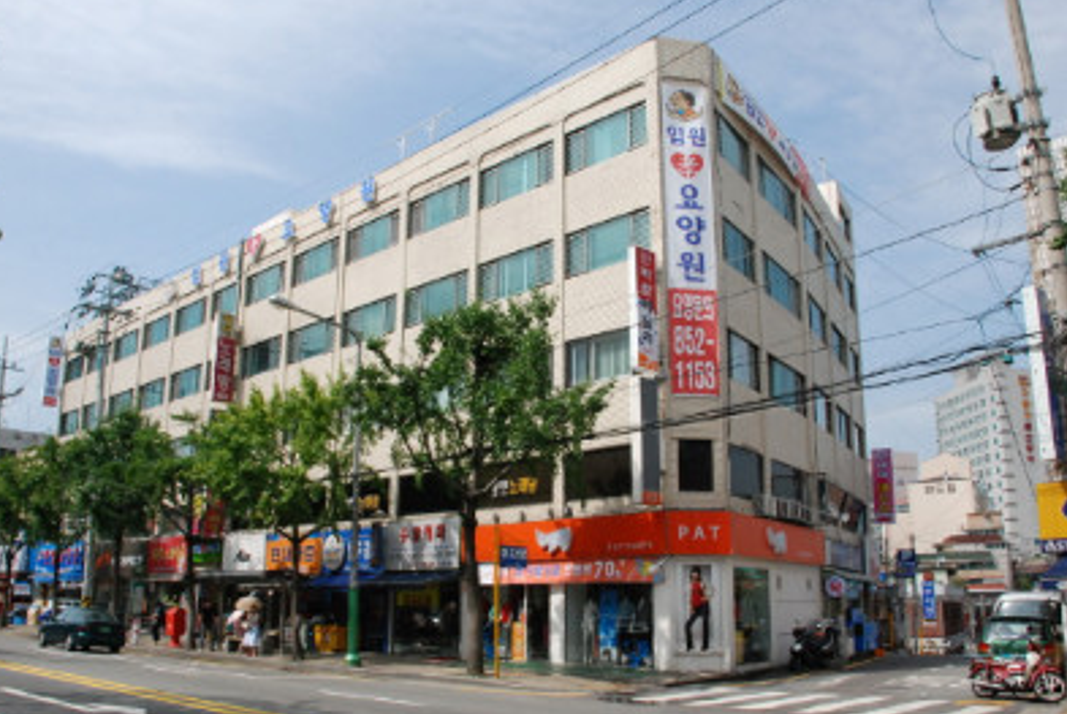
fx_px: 979
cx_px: 548
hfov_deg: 57.2
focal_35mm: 33
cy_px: 356
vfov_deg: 40.1
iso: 1000
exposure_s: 1/640
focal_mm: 18
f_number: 13
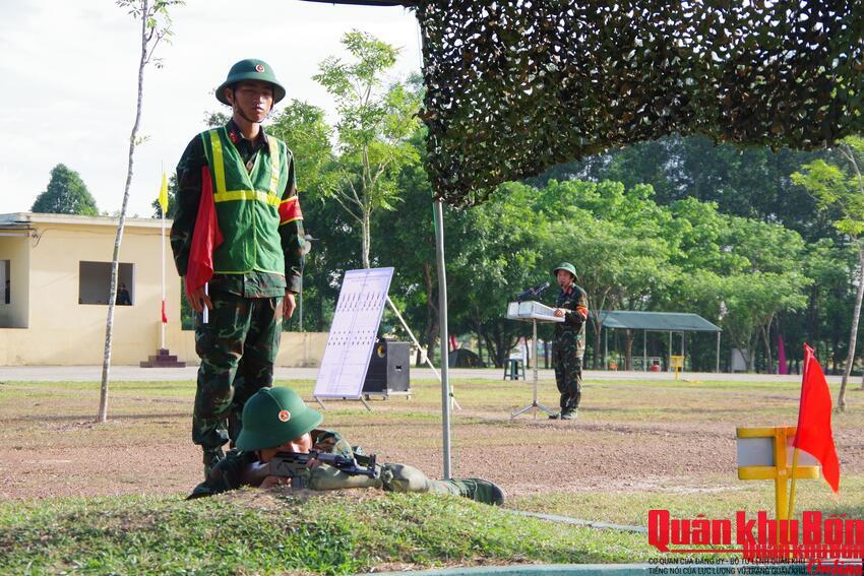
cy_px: 288
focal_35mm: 90
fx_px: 2160
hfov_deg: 22.6
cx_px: 432
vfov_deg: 15.2
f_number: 7.1
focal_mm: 60
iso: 400
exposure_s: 1/250
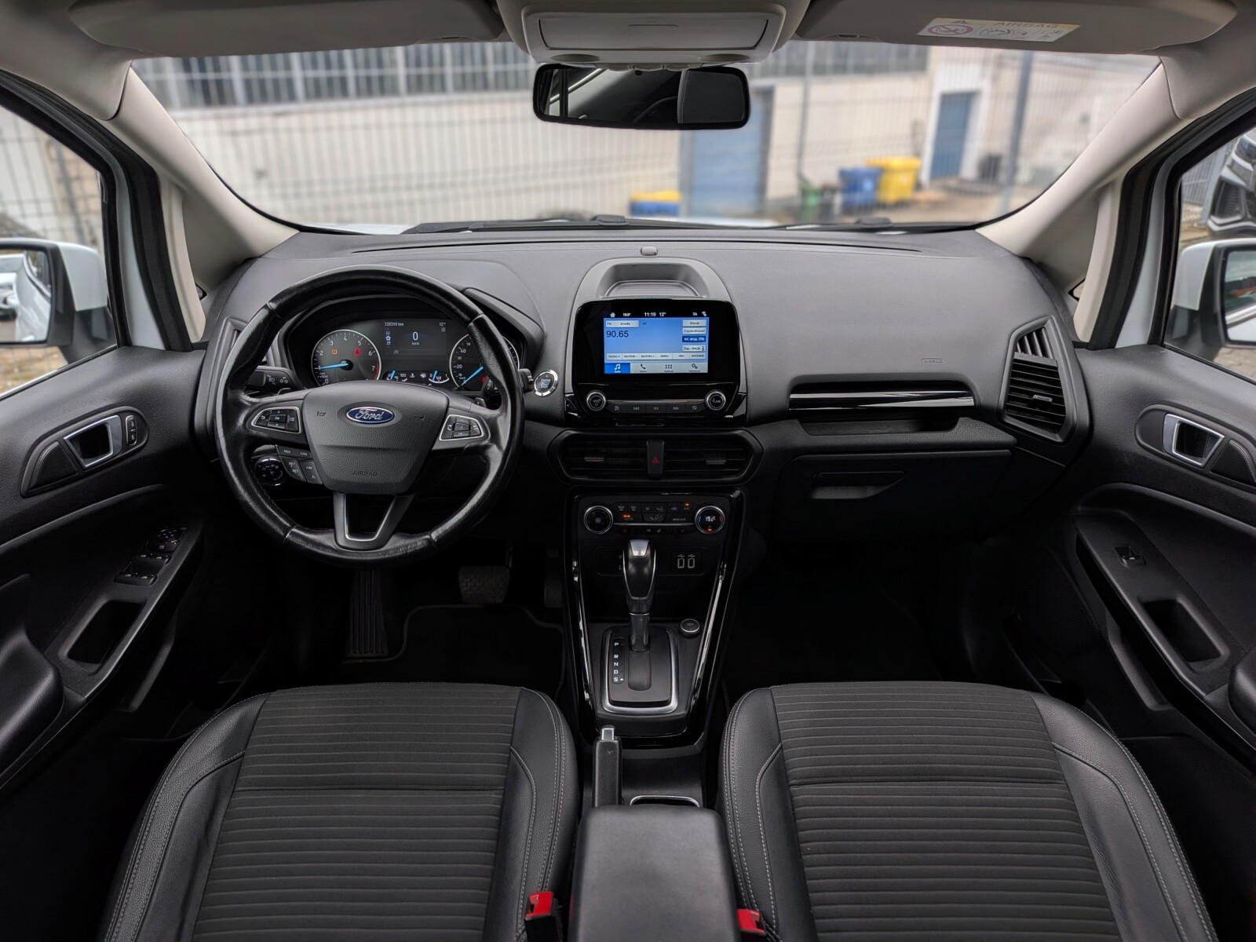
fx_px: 871
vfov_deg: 56.8
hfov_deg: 71.6
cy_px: 471
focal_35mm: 24
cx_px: 628
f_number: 1.7
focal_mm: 4.53
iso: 30
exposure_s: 1/355
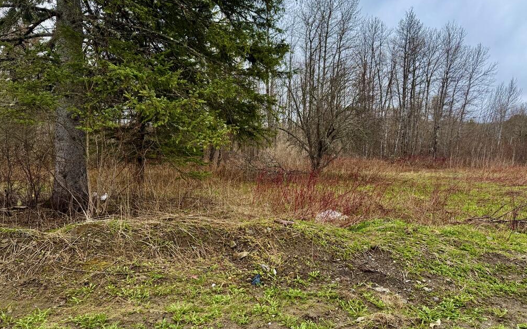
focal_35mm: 26
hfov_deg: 70.4
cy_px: 155
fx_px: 373
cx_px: 268
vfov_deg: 47.6
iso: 100
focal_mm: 6.76
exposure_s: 1/622
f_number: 1.78
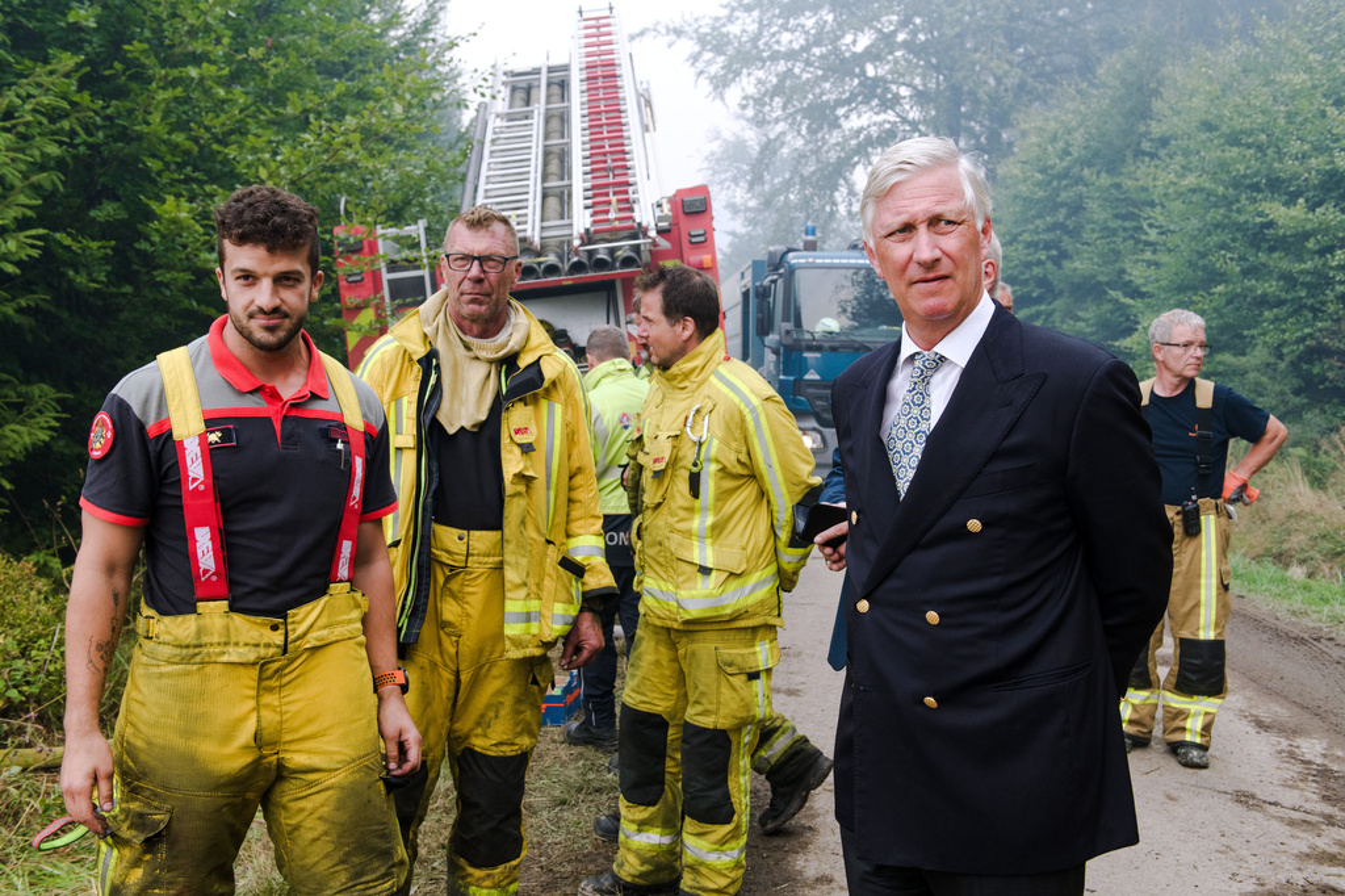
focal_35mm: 35
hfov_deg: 54.4
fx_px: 1307
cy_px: 448
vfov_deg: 37.8
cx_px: 672
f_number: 7.1
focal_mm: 35
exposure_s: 1/640
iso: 1000
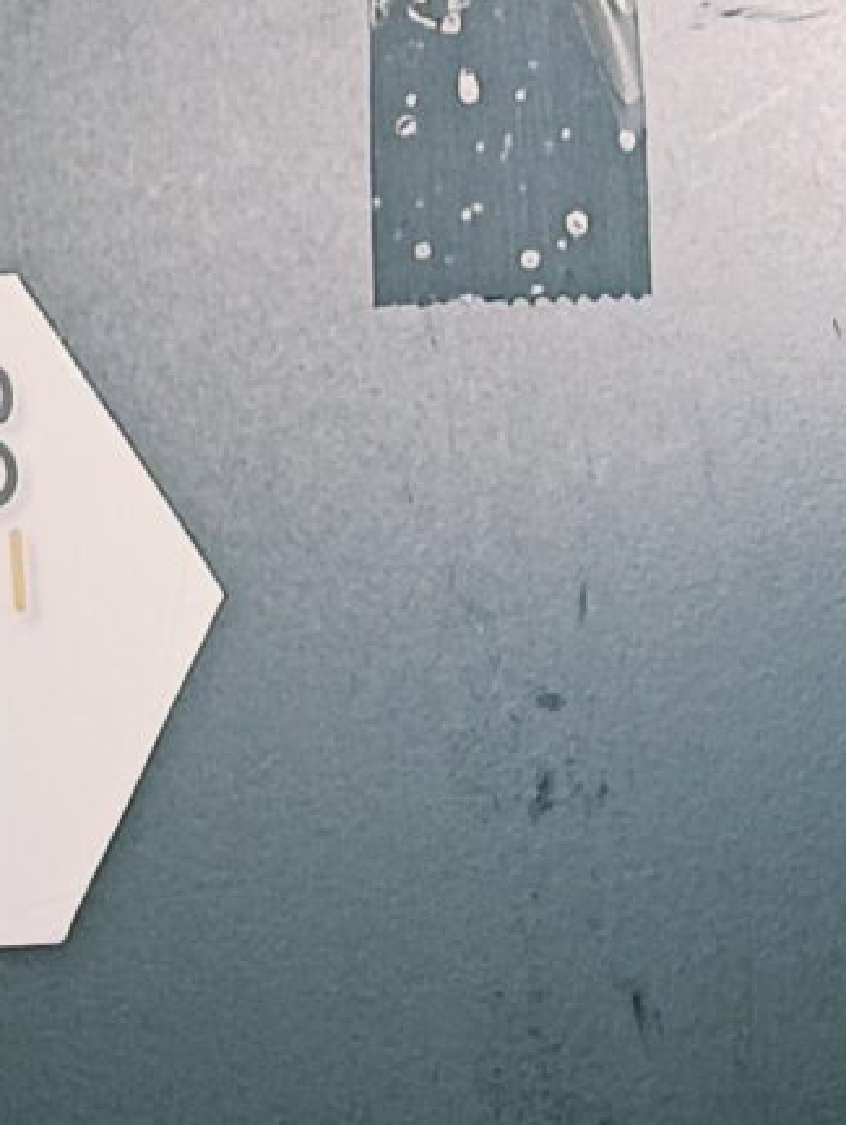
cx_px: -357
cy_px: -435
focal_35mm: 160
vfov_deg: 11.9
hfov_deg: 9.1
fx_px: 5204
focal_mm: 3.98
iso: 125
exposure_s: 1/33.3
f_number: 1.8
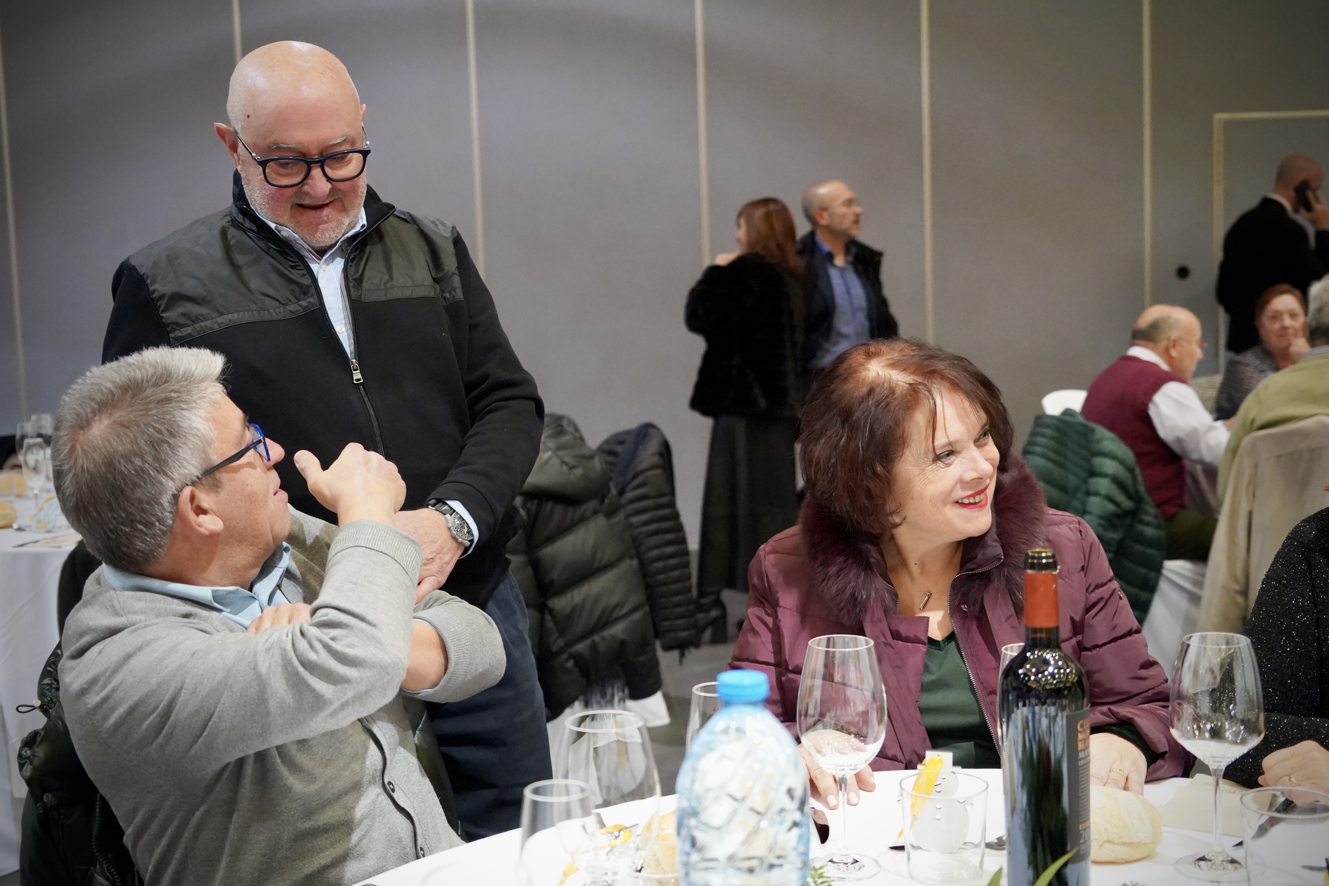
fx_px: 1587
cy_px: 443
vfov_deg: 31.2
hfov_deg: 45.4
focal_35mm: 43
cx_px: 664
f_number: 4.5
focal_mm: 43
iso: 8000
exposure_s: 1/160
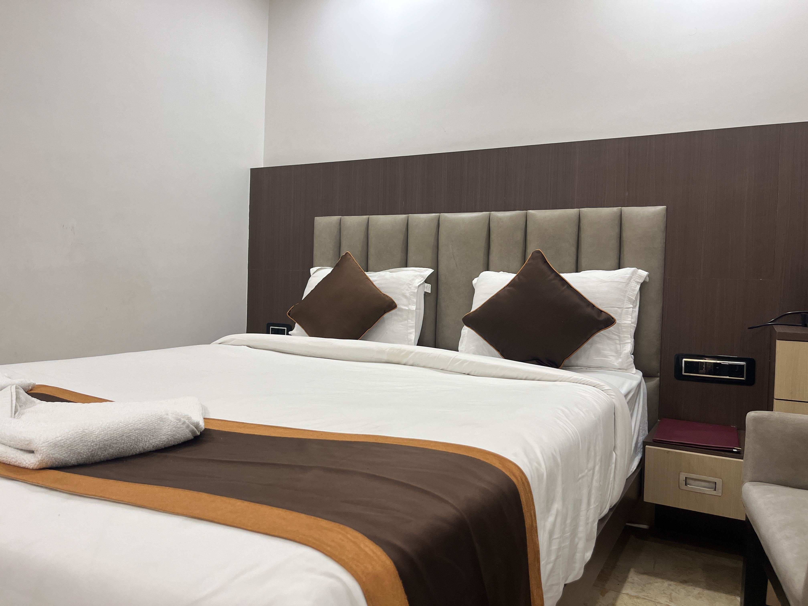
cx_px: 404
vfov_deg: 53.1
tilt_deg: -2.0
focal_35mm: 26
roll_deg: -1.5
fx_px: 607
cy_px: 303
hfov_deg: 67.3
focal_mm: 5.1
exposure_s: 1/100
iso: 125
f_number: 1.6
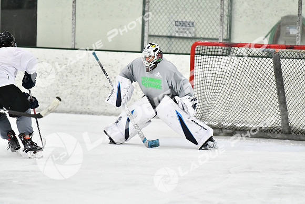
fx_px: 2415
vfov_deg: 4.8
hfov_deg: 7.2
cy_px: 102
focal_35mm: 285
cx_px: 152
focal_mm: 190
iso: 6400
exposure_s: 1/1600
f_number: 2.8
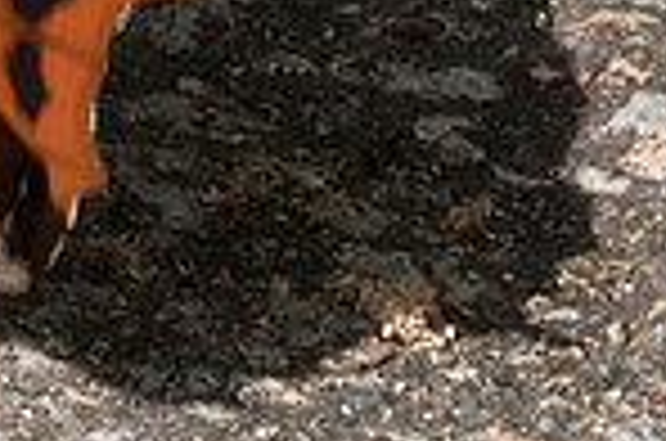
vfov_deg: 0.4
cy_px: -233
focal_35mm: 3607
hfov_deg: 0.6
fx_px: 66586
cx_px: -274
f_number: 18
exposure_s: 1/320
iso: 1000
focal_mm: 400
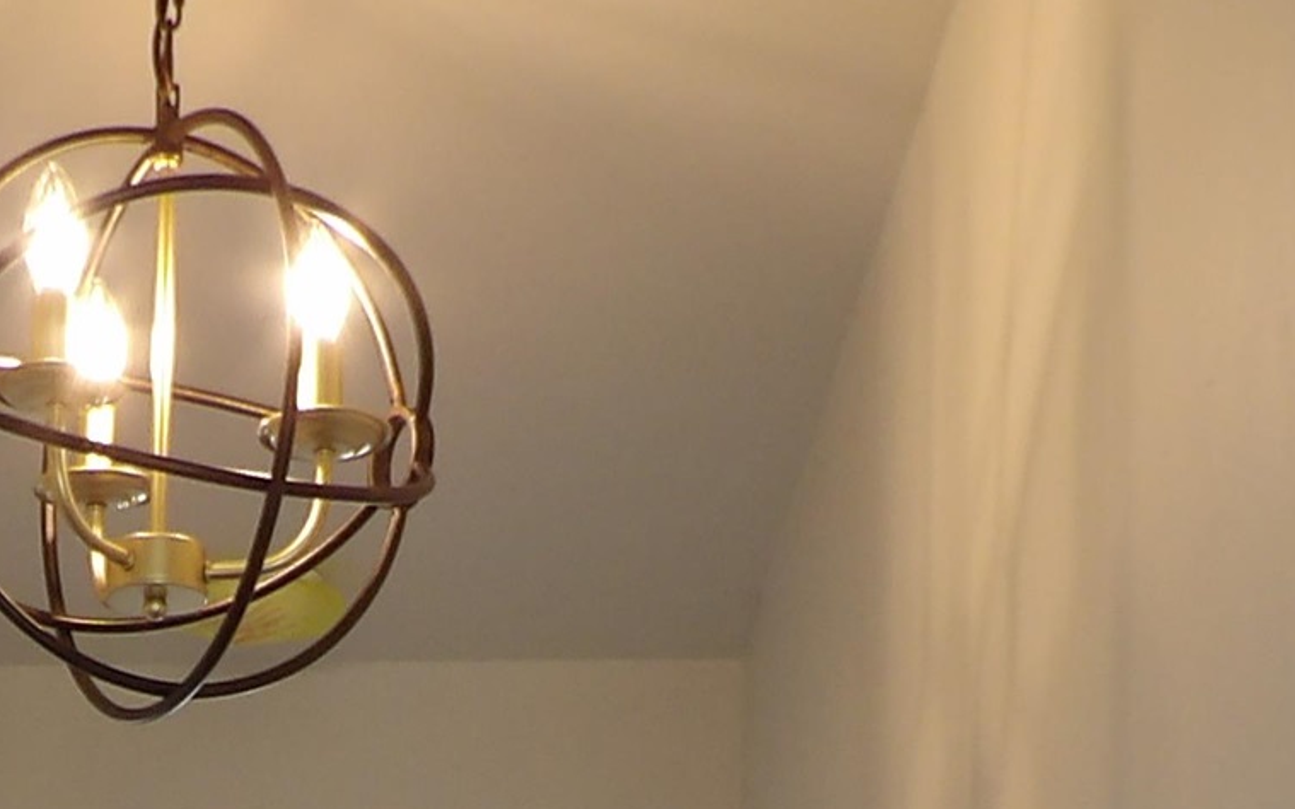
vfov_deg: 10.9
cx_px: -10
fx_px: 3634
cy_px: 1871
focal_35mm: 103
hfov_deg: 19.6
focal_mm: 4.3
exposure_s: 1/34
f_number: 3.2
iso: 100
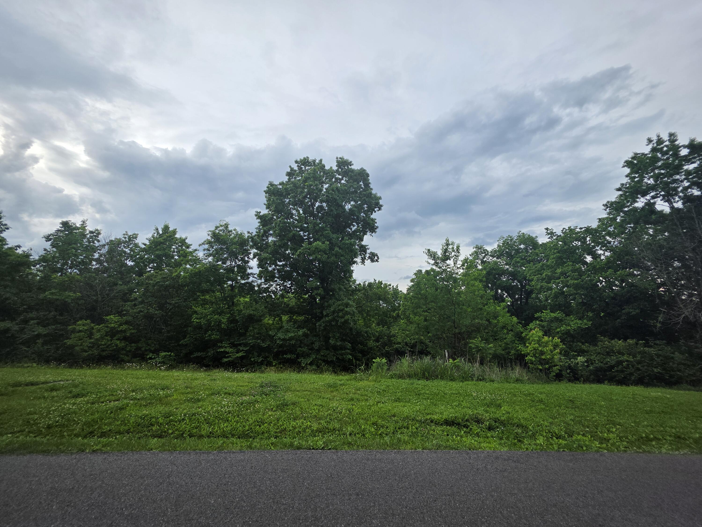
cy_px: 264
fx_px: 264
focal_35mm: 13
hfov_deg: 106.2
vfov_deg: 89.9
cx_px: 351
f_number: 1.9
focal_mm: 2.2
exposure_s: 1/1208
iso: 40
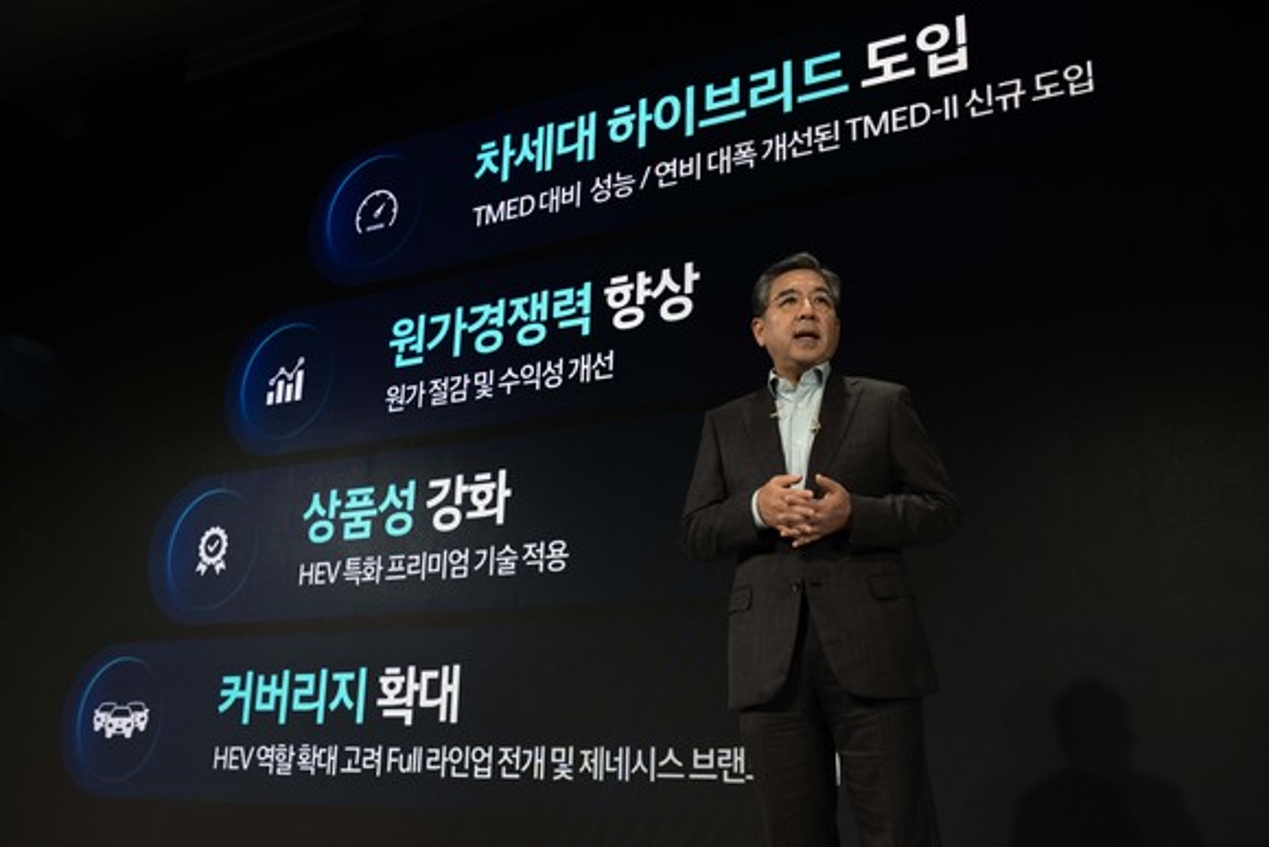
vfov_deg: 36.9
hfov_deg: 53.1
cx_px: 634
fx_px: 1269
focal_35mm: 36
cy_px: 424
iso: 500
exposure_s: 1/160
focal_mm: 36
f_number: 6.3
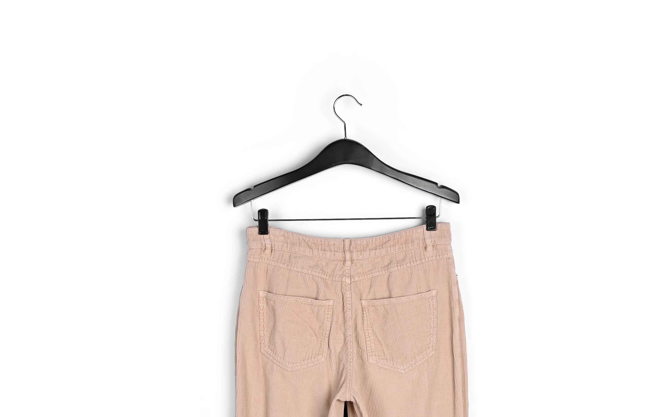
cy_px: 473
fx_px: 1236
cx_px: 345
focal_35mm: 68
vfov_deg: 18.3
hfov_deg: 30.2
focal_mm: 42
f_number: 11
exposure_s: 1/125
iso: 100
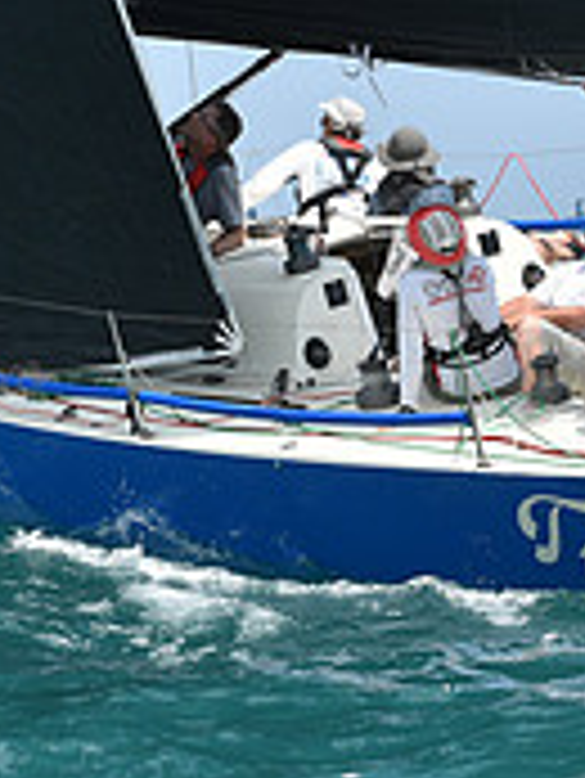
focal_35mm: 226
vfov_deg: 8.7
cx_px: 279
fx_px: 5086
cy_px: 142
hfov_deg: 6.6
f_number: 6.3
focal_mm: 70
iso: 250
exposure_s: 1/1250
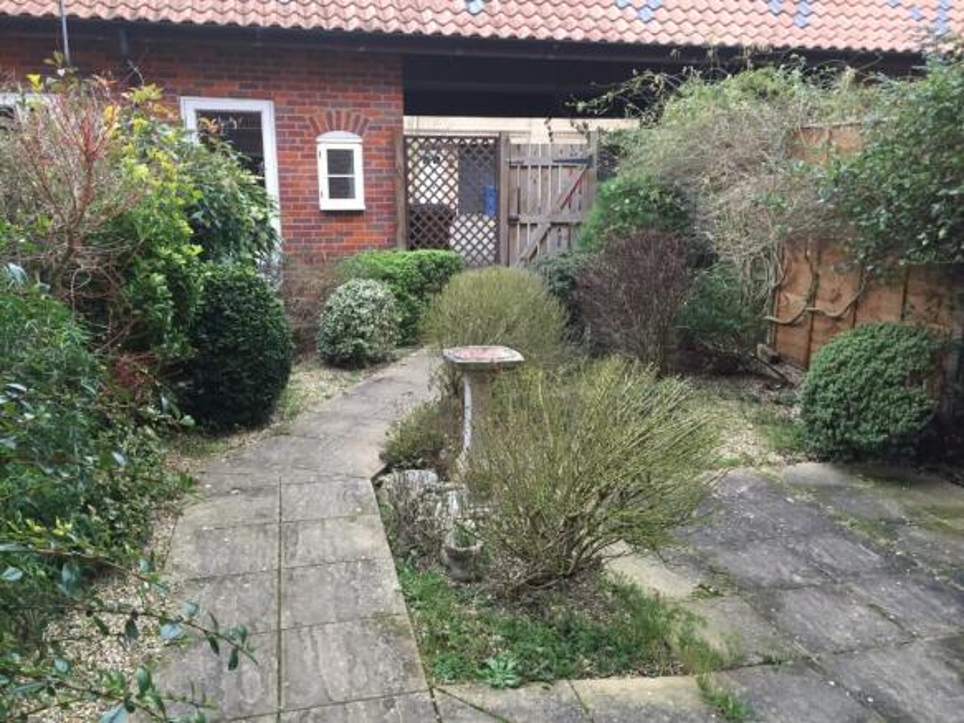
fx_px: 807
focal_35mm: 29
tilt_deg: -10.8
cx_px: 482
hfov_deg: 61.7
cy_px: 362
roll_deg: -0.1
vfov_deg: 48.2
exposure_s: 1/33
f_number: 2.2
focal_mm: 4.15
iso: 100
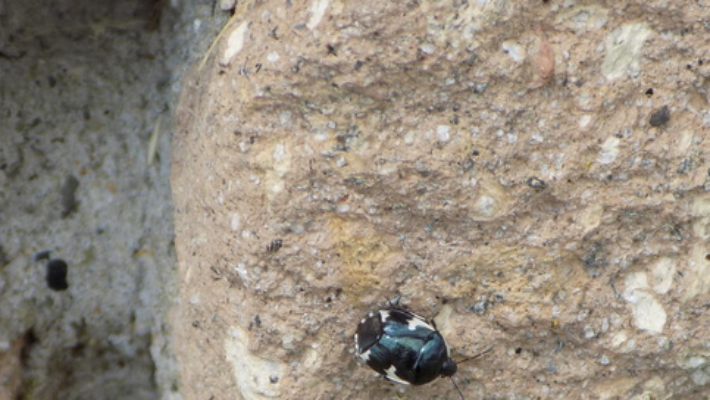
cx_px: 443
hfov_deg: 9.5
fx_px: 4275
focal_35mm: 227
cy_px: 326
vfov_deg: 5.4
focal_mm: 20.9
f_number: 4.8
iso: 80
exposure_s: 1/160
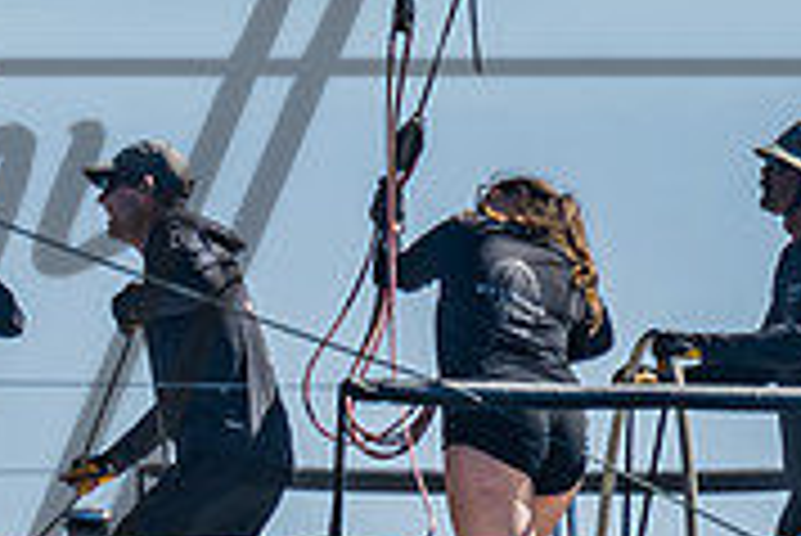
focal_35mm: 1345
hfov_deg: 1.5
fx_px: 29950
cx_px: -737
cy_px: 114
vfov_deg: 1.0
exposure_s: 1/500
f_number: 6.3
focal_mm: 200
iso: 160
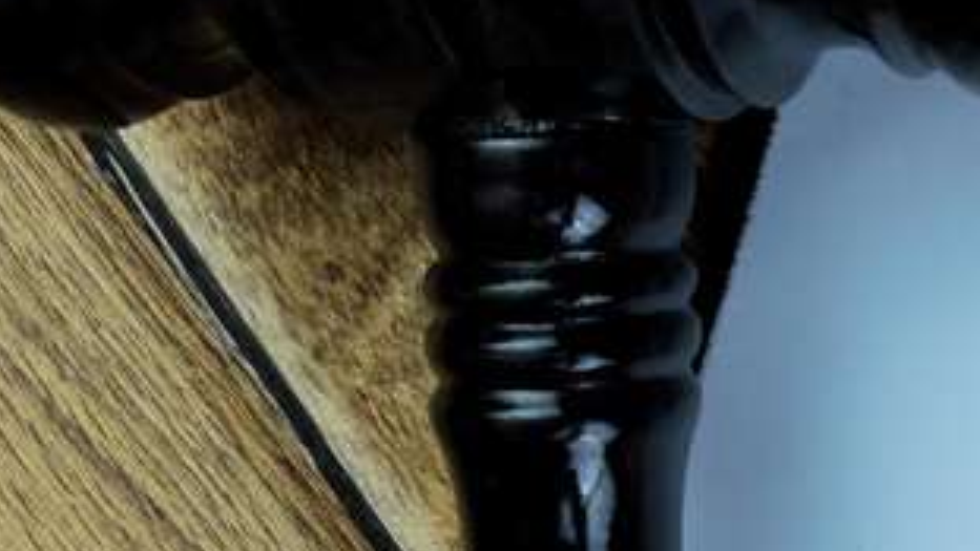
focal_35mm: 111
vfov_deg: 10.9
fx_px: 2885
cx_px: 1298
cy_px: 58
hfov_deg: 17.9
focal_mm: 22
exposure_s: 1/80
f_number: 7.1
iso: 800
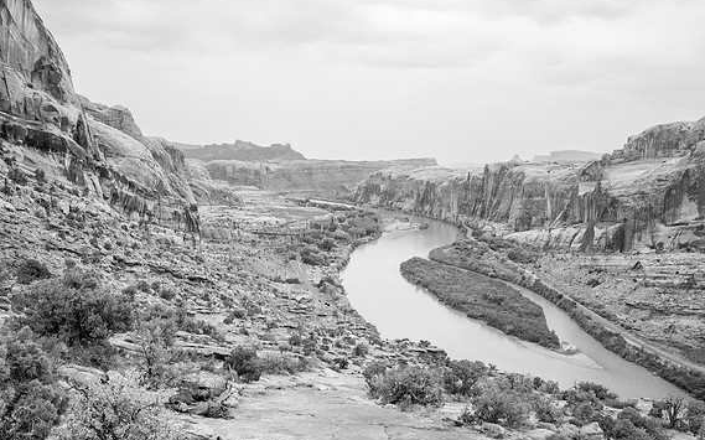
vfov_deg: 33.5
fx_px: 730
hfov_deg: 51.6
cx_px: 351
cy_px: 221
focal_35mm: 38
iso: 2500
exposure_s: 1/640
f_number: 8
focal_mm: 36
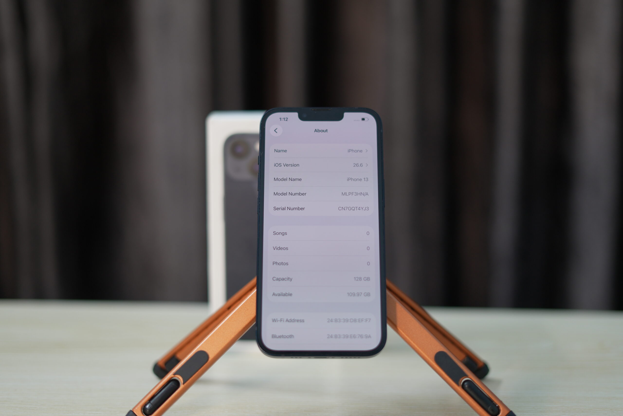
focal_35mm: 50
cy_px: 208
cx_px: 312
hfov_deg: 39.6
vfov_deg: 27.0
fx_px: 866
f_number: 2
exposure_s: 1/100
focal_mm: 50
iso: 320
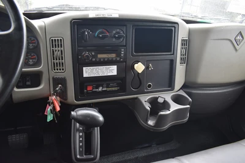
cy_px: 82
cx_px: 122
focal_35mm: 27
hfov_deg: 67.4
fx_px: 184
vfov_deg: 48.0
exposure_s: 1/100
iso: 400
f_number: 5
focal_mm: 18
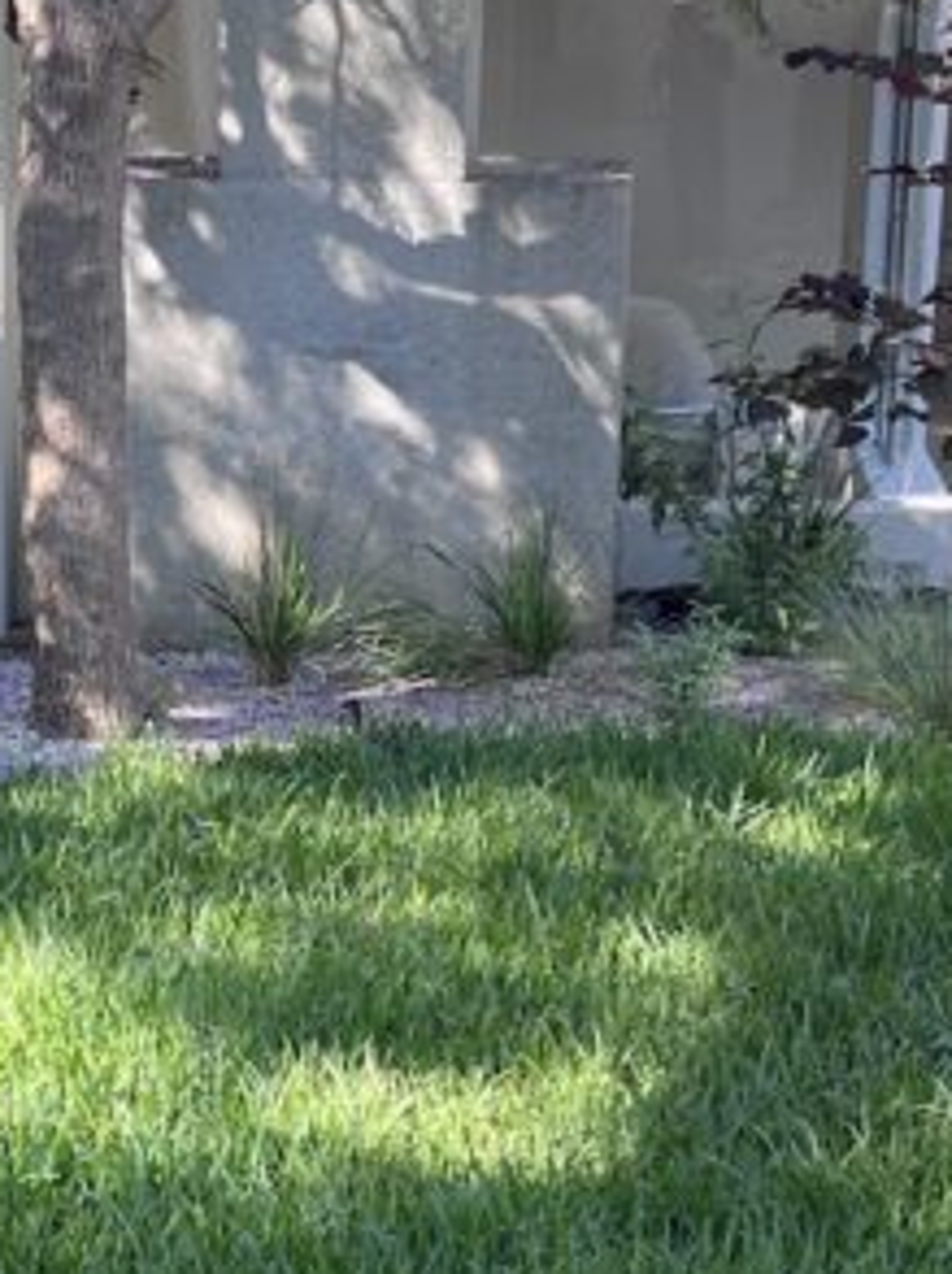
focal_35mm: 91
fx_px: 3344
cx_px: 152
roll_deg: +0.4
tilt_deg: -14.5
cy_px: 883
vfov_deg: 21.5
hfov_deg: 16.1
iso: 40
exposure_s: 1/226
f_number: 1.6
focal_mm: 5.1
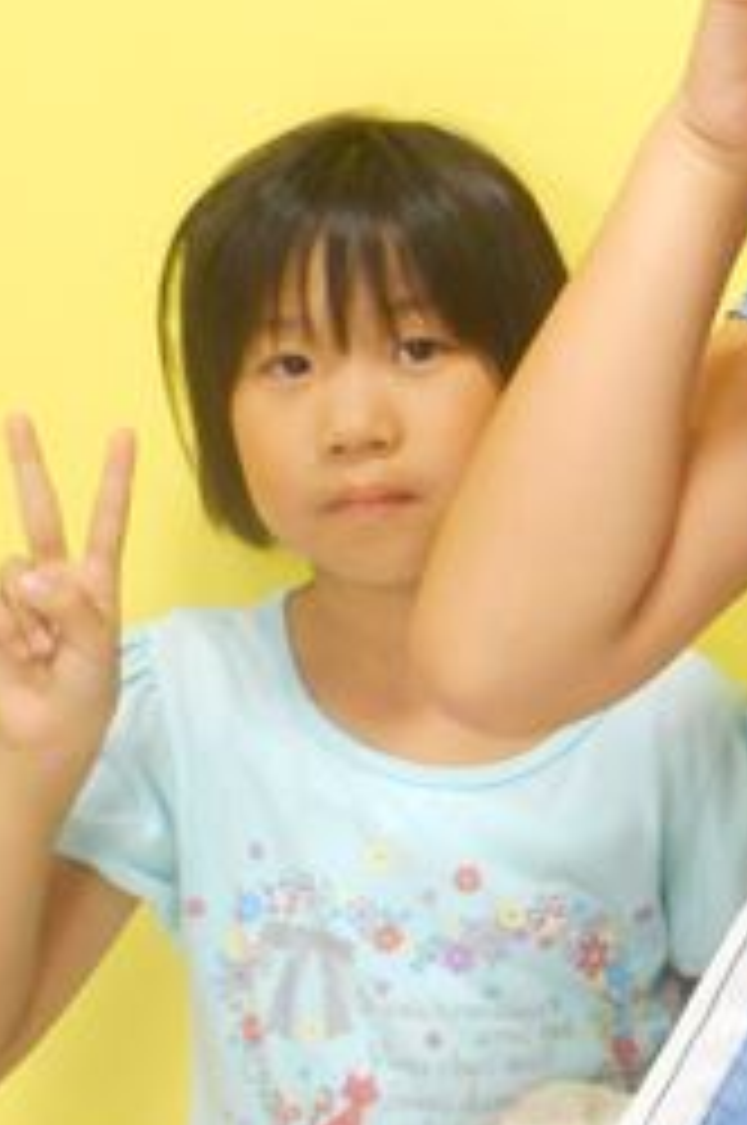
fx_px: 2653
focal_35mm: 85
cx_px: 1089
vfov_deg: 23.6
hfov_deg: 15.0
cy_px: 252
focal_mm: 6
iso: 400
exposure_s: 1/20
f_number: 4.2
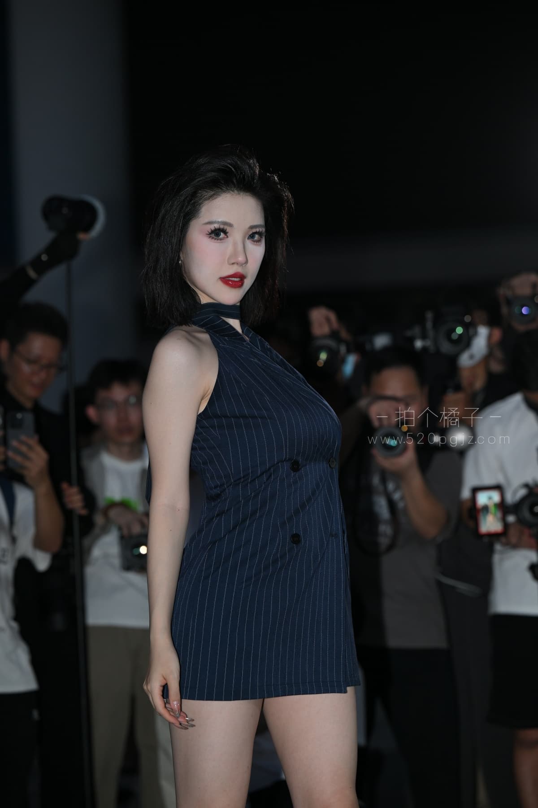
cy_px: 404
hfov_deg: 10.5
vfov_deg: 15.8
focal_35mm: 130
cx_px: 269
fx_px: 2914
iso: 400
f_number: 4
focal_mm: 130
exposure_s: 1/250
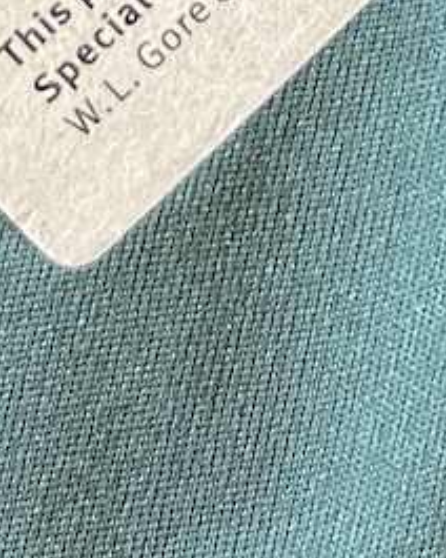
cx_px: 102
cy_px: -1419
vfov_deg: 8.1
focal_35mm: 181
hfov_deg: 8.5
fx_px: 2986
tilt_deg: -77.2
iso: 200
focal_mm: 4.2
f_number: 1.6
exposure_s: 1/50
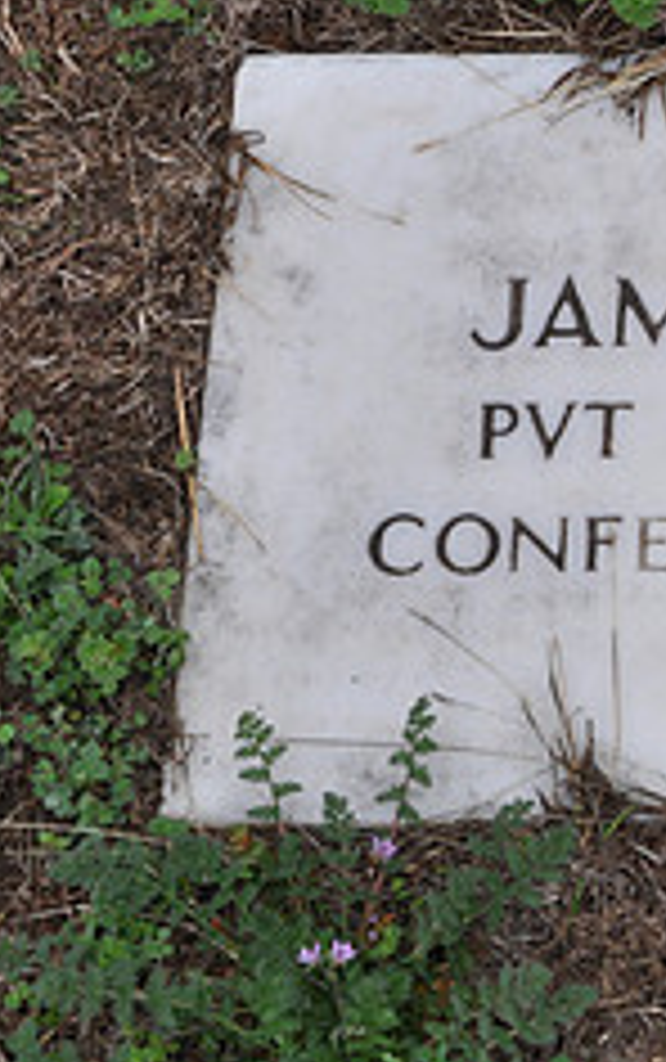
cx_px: 1080
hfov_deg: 10.5
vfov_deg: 17.4
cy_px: 448
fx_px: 3476
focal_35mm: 120
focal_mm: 32
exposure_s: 1/40
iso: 200
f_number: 6.3
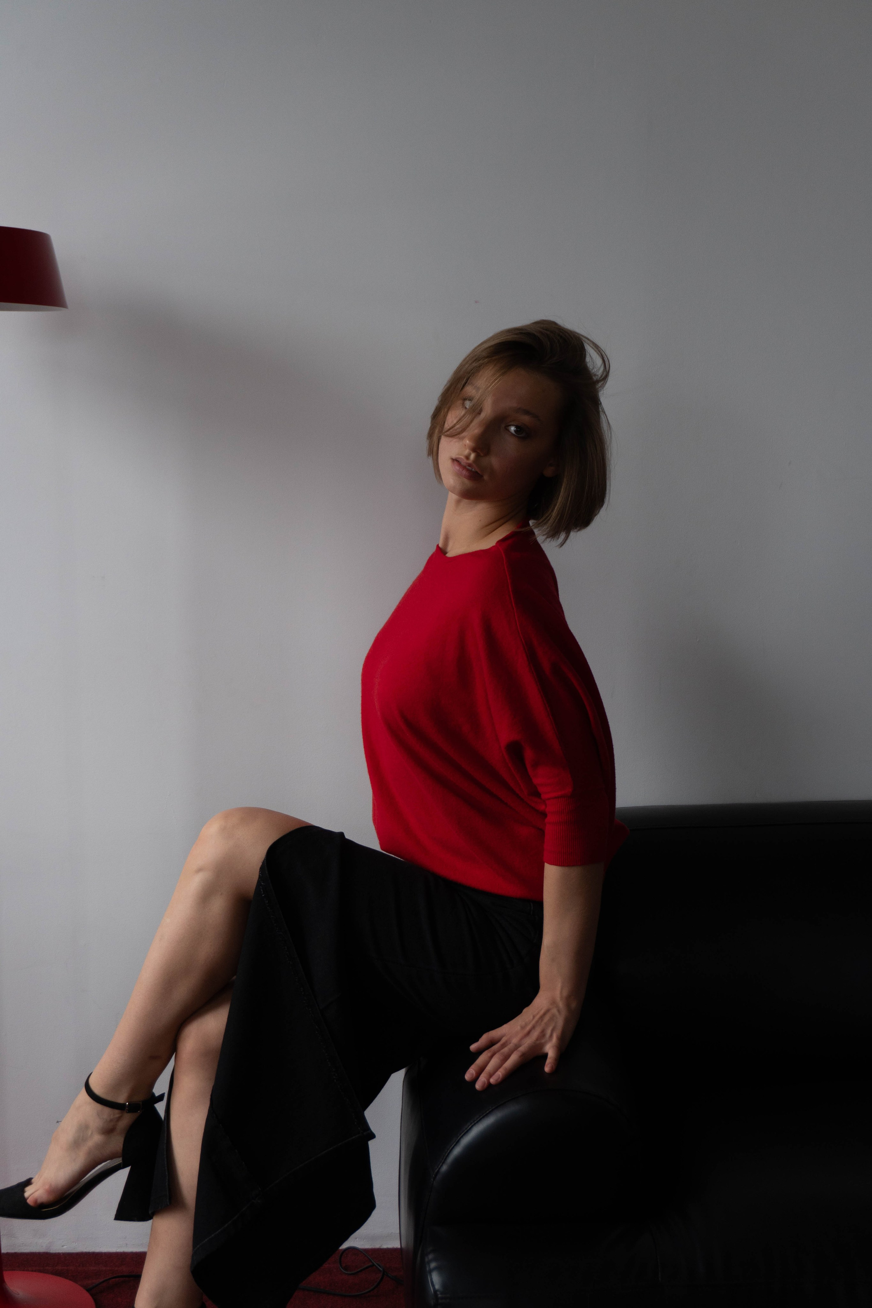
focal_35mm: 51
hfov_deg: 26.5
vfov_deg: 38.9
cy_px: 654
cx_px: 436
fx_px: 1853
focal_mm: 34
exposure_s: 1/125
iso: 400
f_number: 5
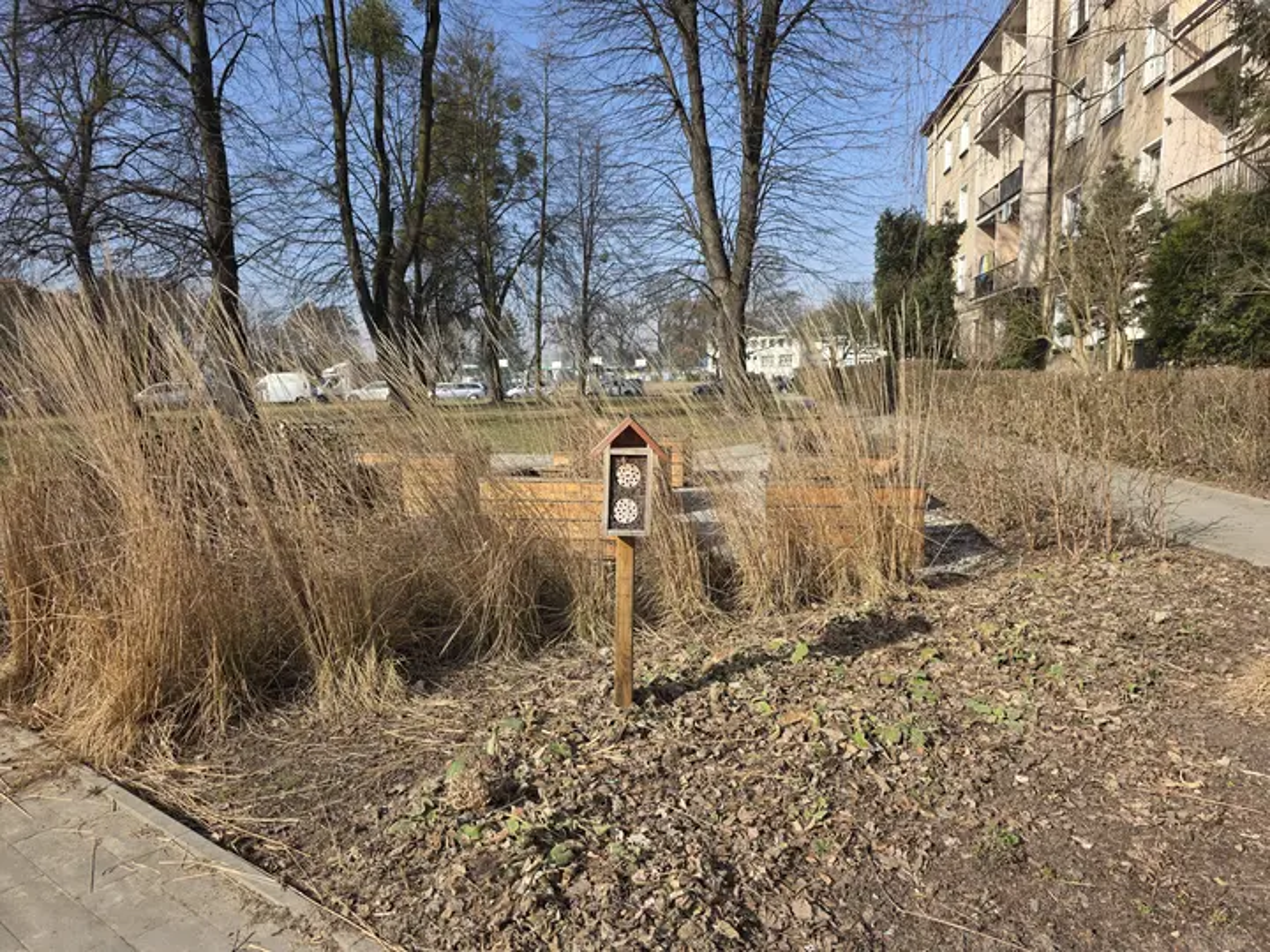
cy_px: 476
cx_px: 635
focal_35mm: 23
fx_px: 844
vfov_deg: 58.9
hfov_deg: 73.9
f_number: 1.7
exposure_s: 1/3598
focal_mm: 6.3
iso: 80
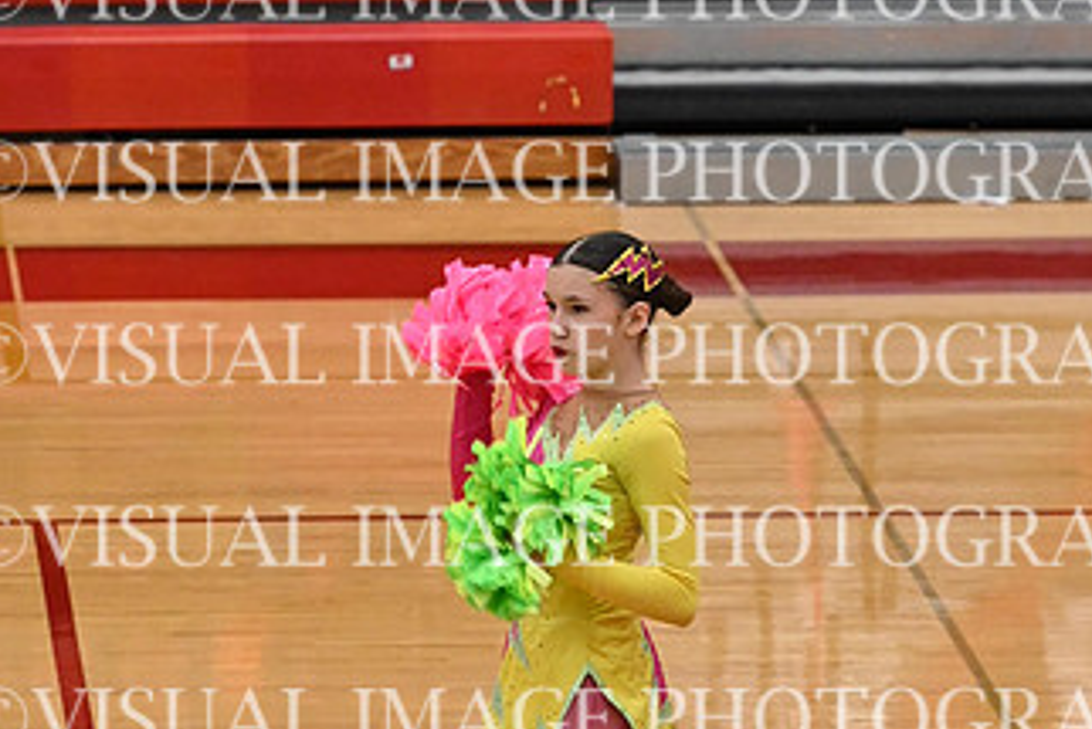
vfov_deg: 4.1
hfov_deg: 6.1
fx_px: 10226
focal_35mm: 337
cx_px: 619
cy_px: 627
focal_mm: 125
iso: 6400
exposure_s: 1/400
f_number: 4
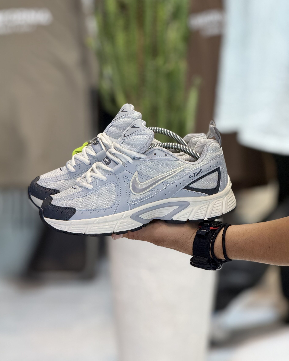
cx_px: 144
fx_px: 1347
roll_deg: -1.2
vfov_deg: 15.3
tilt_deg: -14.5
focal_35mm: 126
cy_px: 174
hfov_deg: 12.2
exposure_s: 1/100
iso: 100
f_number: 2.8
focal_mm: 15.66
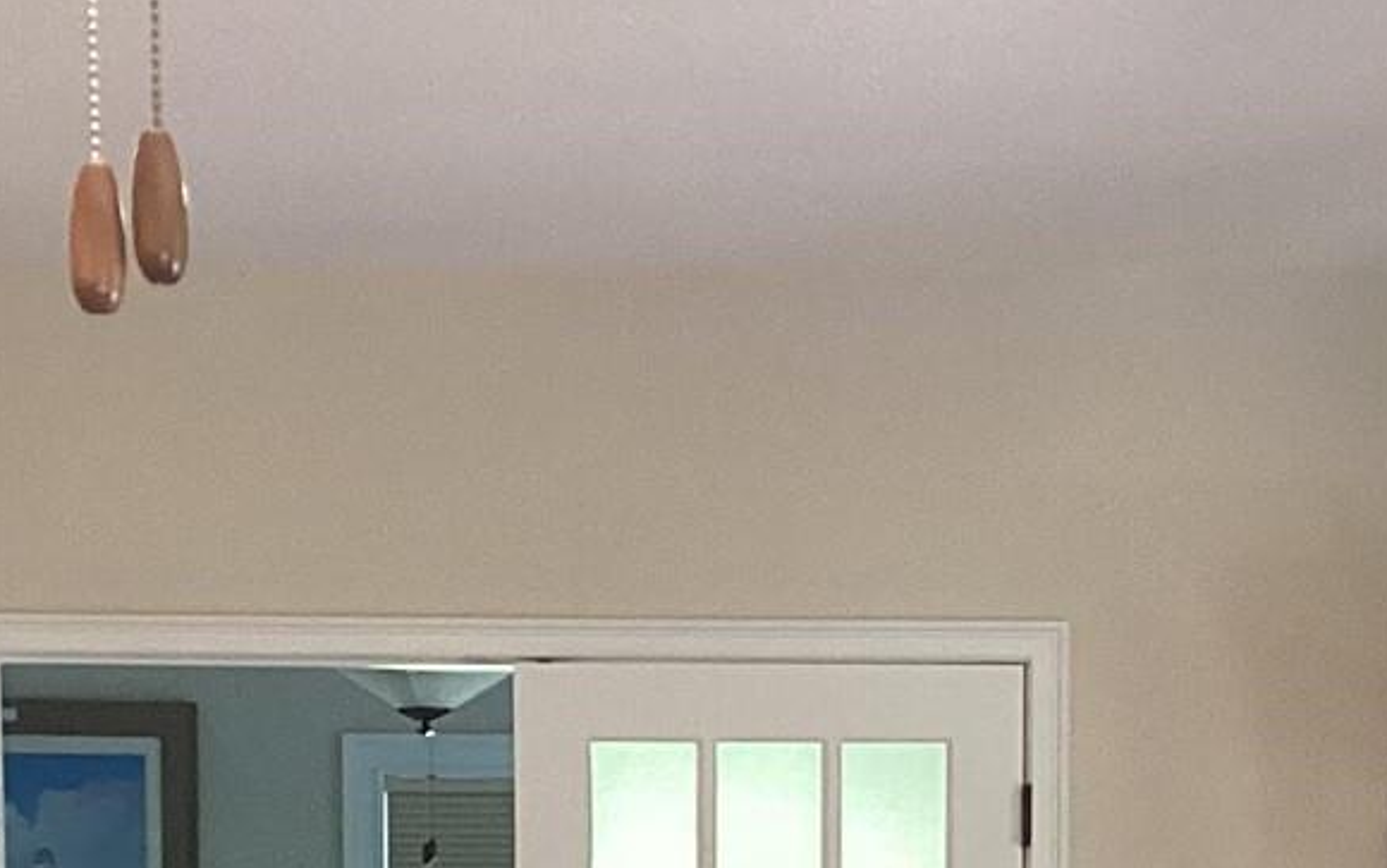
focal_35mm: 116
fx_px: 4387
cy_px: 1444
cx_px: 751
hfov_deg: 18.0
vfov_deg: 10.7
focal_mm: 3.3
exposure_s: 1/50
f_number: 2.4
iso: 160
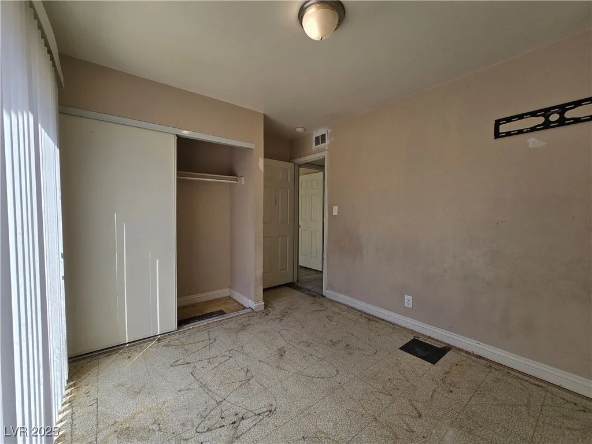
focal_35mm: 13
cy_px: 222
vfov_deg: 89.9
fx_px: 222
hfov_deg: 106.2
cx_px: 296
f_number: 2.2
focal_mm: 2.2
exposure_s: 1/834
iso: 50
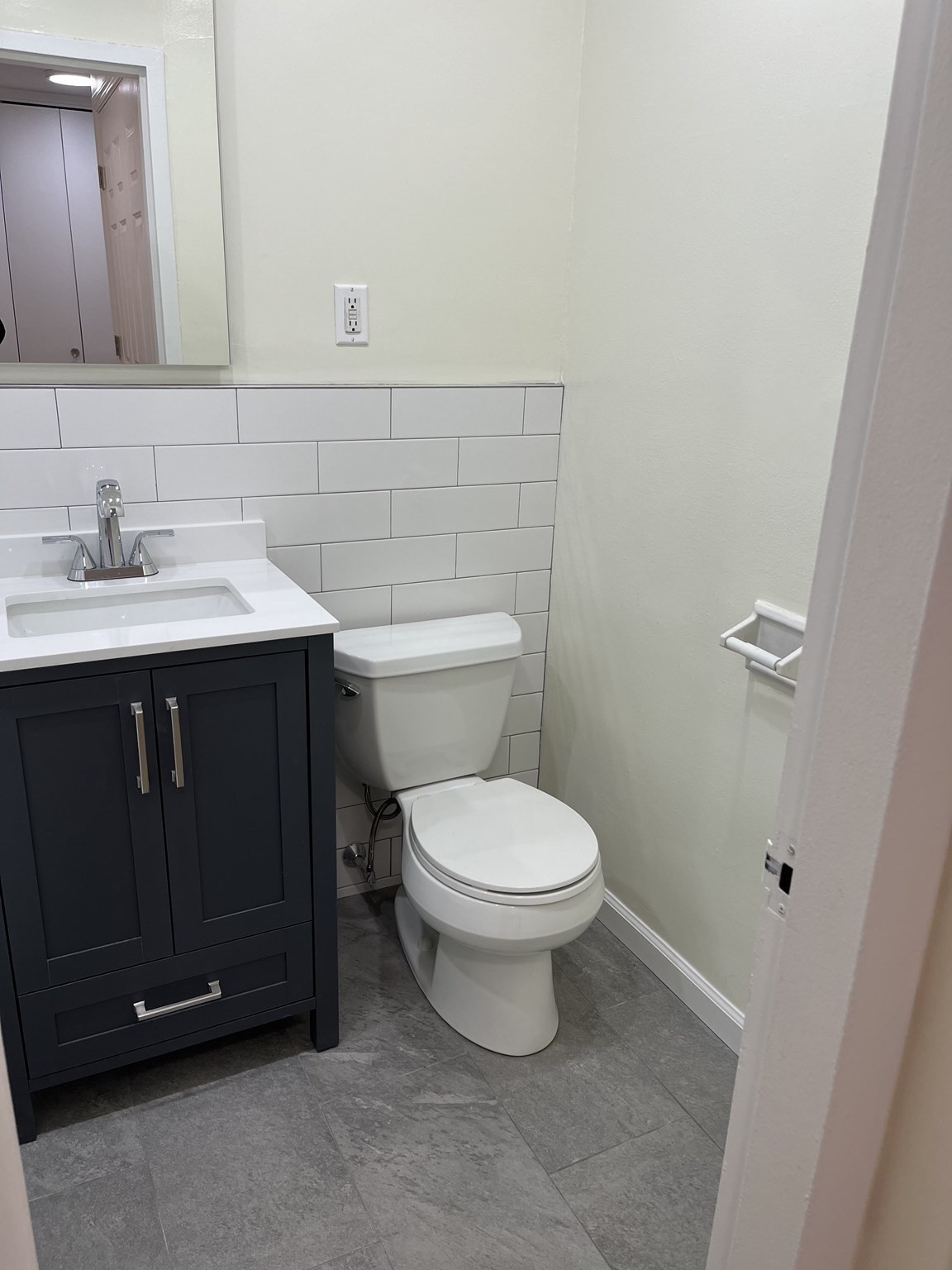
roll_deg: -1.4
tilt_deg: -18.1
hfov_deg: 53.1
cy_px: 635
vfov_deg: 67.3
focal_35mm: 26
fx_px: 953
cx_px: 476
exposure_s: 1/120
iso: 64
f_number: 1.6
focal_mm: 5.1
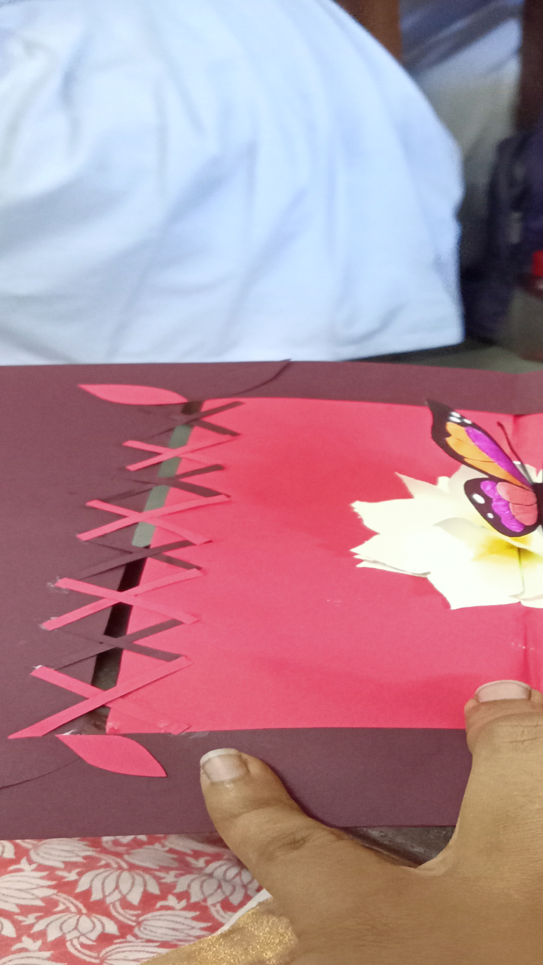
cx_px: 517
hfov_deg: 26.5
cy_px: 484
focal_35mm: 43
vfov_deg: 47.4
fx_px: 1101
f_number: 4
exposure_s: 1/60
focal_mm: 18
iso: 400
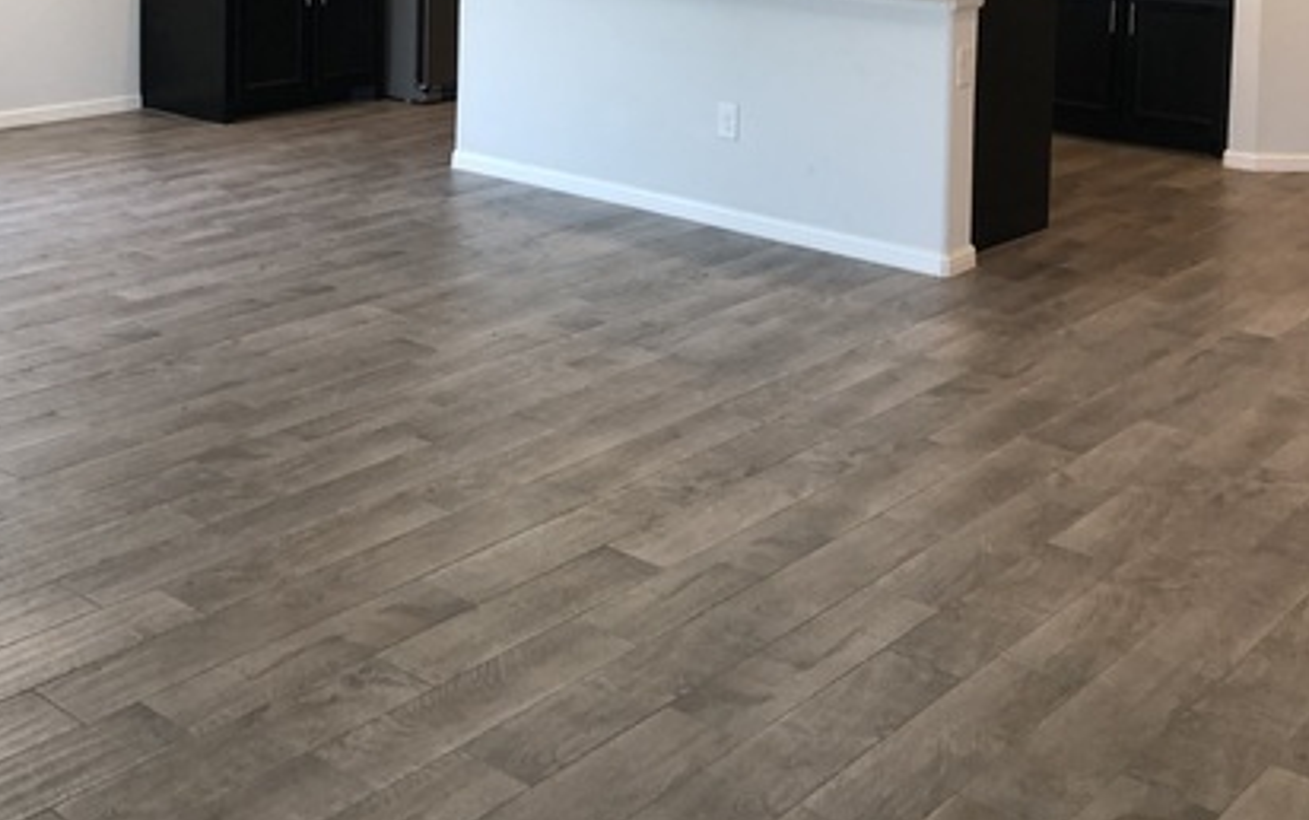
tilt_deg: -5.0
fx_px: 1713
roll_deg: -1.2
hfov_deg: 41.8
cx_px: 591
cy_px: -84
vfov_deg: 25.0
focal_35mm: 48
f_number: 1.8
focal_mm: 3.99
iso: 32
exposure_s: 1/24
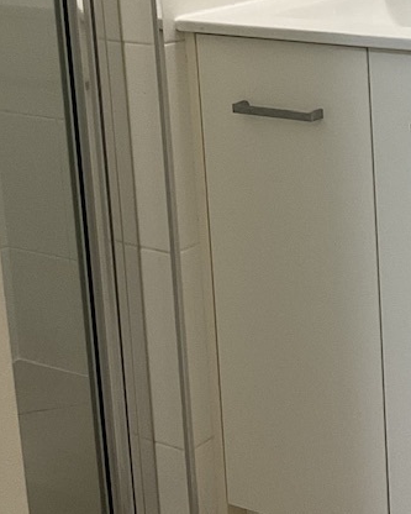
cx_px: 511
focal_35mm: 87
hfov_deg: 16.8
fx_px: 1322
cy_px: 53
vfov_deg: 21.5
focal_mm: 3
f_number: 1.8
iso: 100
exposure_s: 1/50
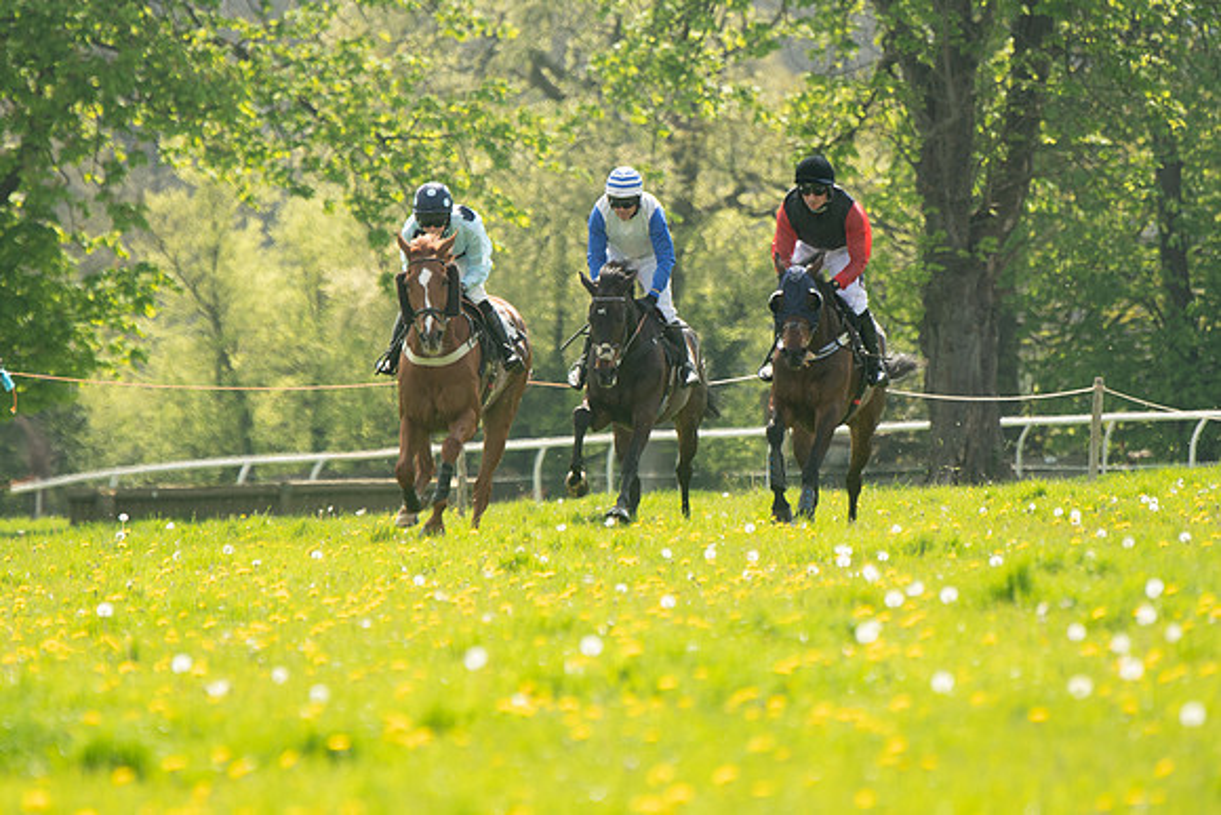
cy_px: 408
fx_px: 12212
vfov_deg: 3.8
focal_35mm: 360
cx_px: 610
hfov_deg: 5.7
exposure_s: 1/1250
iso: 400
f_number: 4
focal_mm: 240
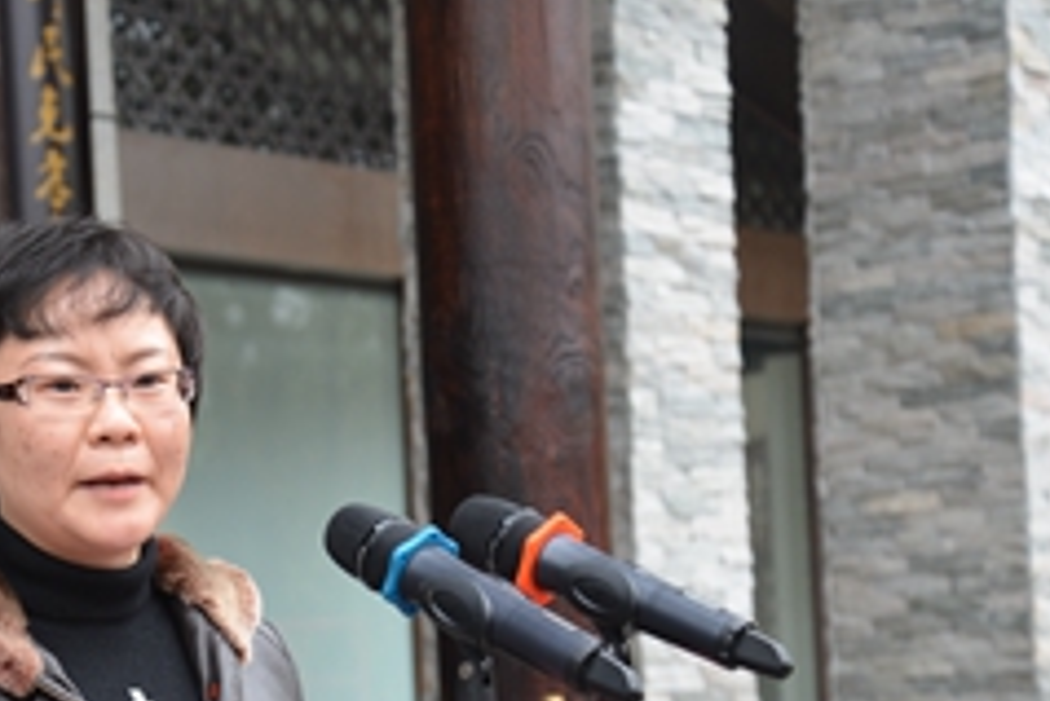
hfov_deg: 19.9
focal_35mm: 101
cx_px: 185
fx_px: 2948
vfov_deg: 13.5
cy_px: 617
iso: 200
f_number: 4.2
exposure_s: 1/20
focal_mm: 48
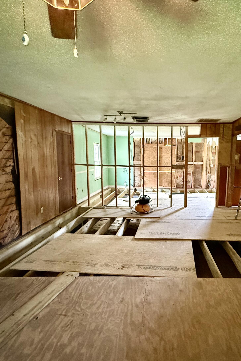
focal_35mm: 20
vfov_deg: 84.0
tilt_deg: -5.0
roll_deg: +0.6
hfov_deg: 60.4
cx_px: 161
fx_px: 201
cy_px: 180
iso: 1000
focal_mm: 2.22
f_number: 2.2
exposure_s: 1/60
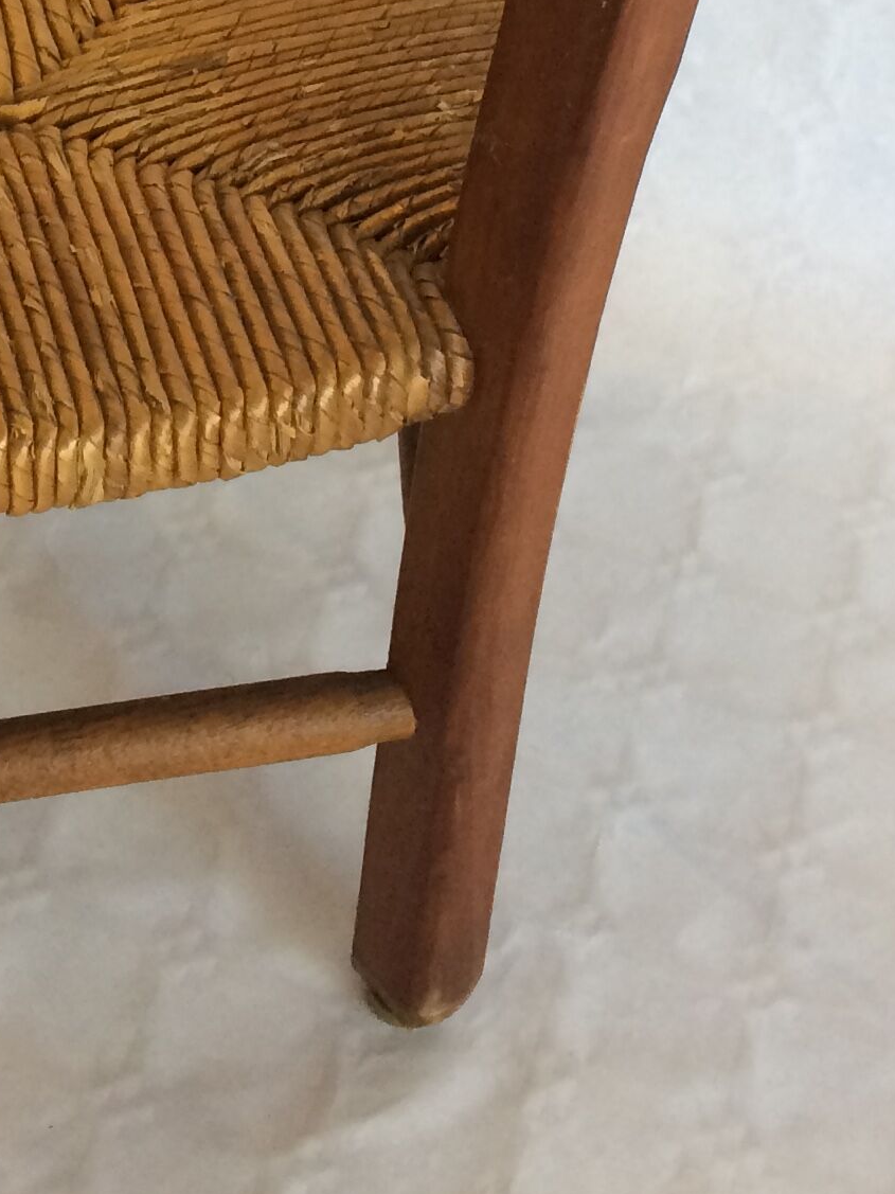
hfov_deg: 17.2
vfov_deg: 21.6
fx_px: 2896
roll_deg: -1.0
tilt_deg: -30.5
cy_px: -250
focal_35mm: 84
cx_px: 11
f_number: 2.2
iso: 50
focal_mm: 4.15
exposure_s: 1/33
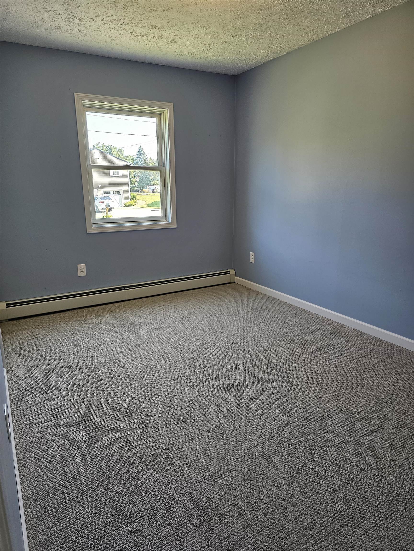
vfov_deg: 73.9
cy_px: 276
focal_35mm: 23
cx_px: 207
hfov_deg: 58.9
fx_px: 367
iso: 125
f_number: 1.7
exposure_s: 1/120
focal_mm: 6.3
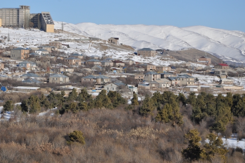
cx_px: 102
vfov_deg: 8.9
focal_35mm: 153
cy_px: 61
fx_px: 1040
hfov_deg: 13.4
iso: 200
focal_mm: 80
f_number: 8
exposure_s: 1/1000
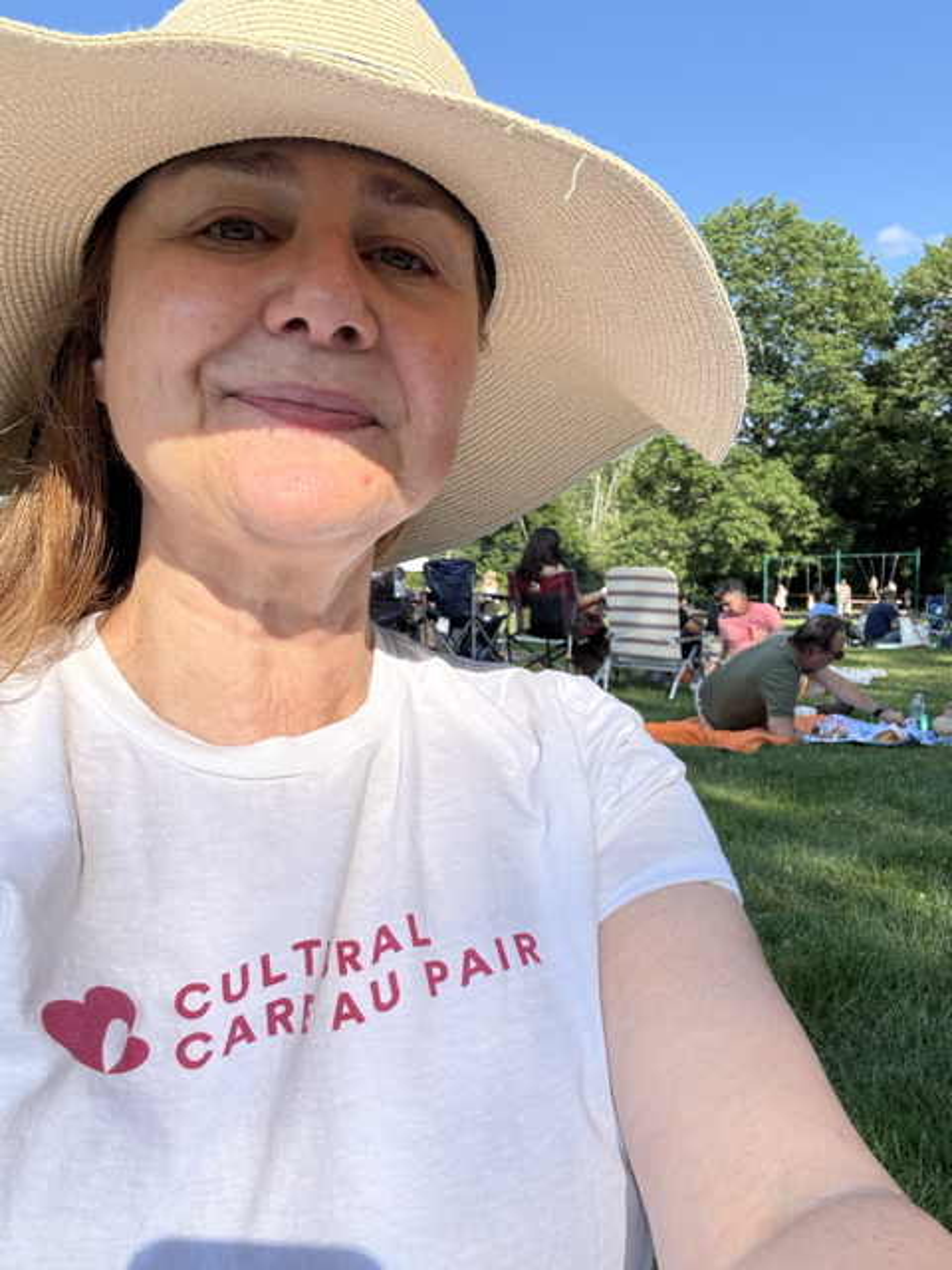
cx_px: 476
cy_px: 635
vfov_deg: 60.0
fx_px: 1100
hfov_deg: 46.8
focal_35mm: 30
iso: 25
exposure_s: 1/557
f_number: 1.9
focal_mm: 2.69
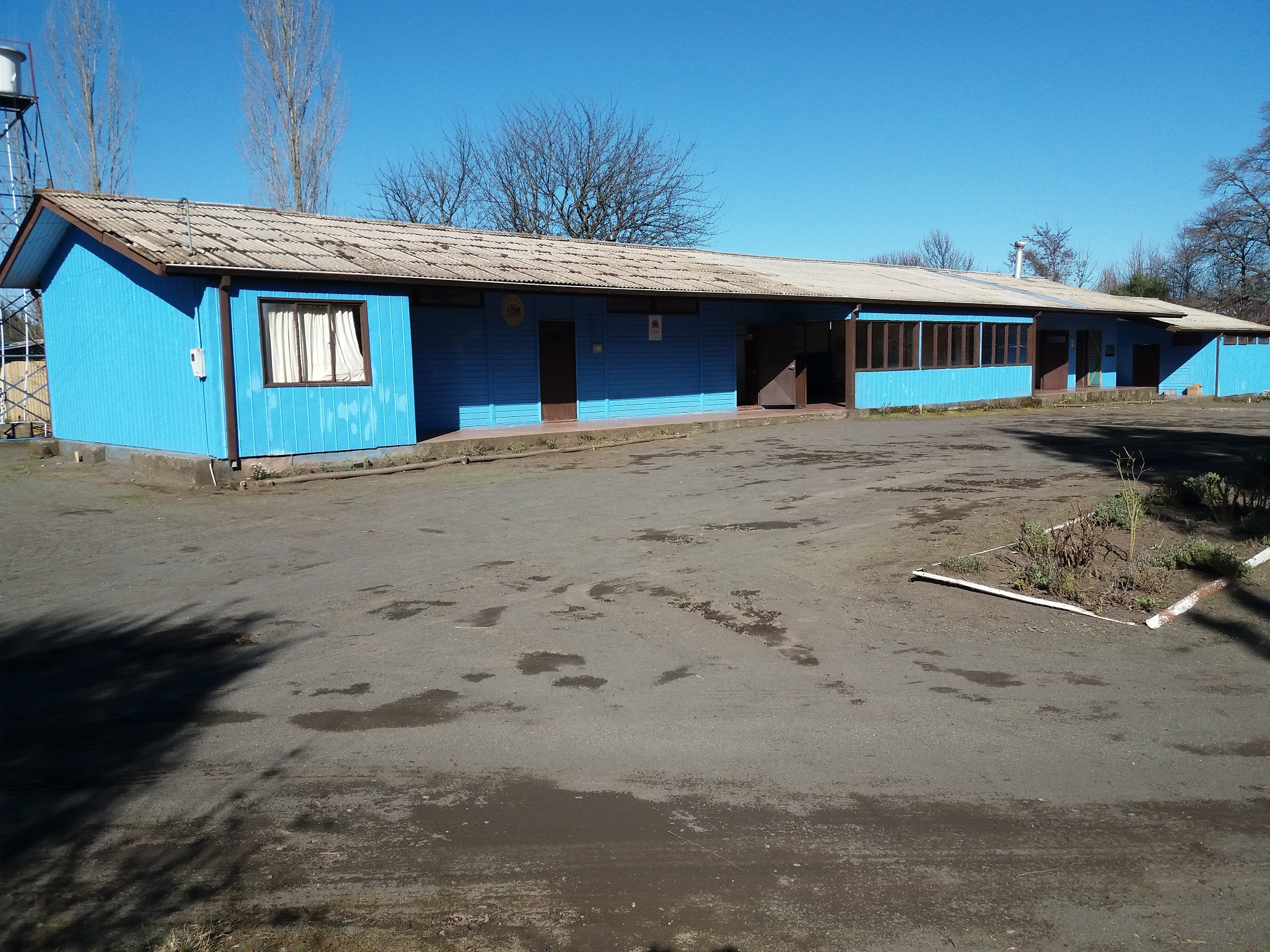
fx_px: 1027
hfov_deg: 63.4
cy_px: 476
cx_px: 635
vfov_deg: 49.7
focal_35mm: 28
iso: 64
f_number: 1.9
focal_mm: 3.7
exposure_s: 1/1588
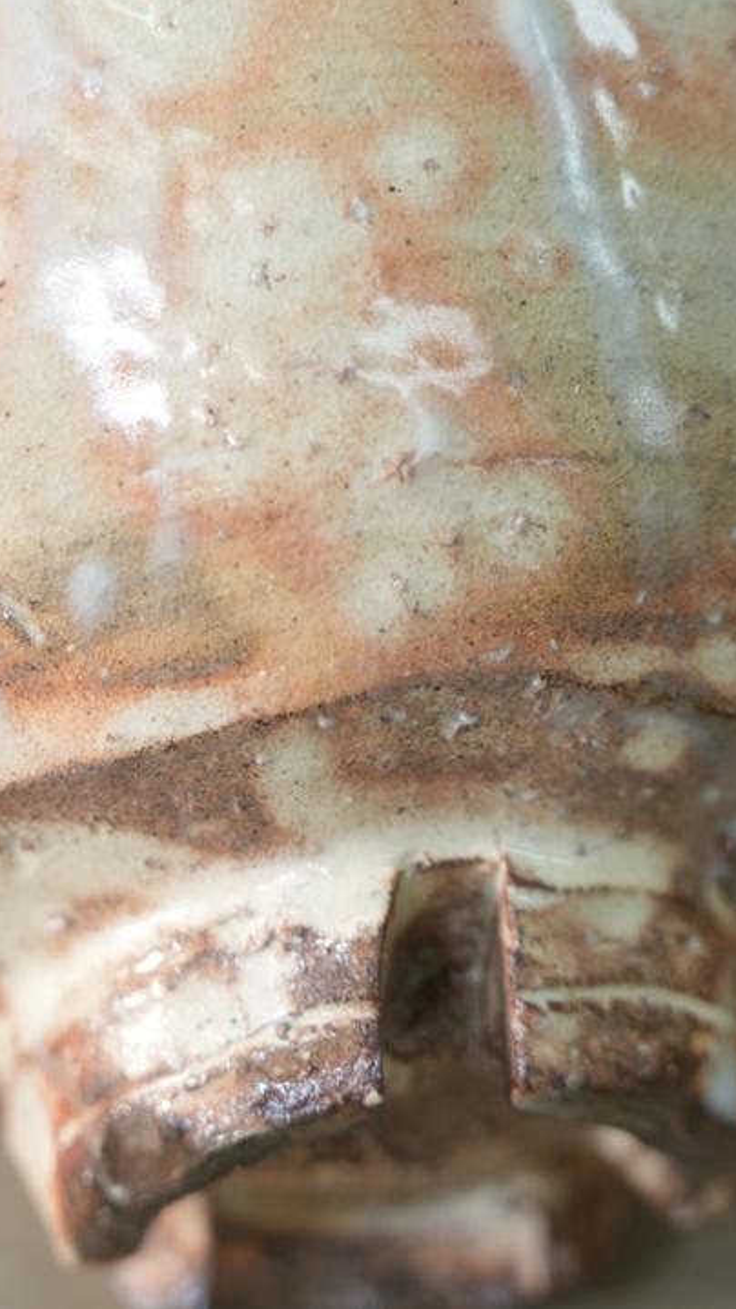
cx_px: 244
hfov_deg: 7.3
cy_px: 652
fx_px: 5758
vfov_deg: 13.0
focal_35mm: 166
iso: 1000
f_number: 4
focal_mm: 105
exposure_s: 1/125
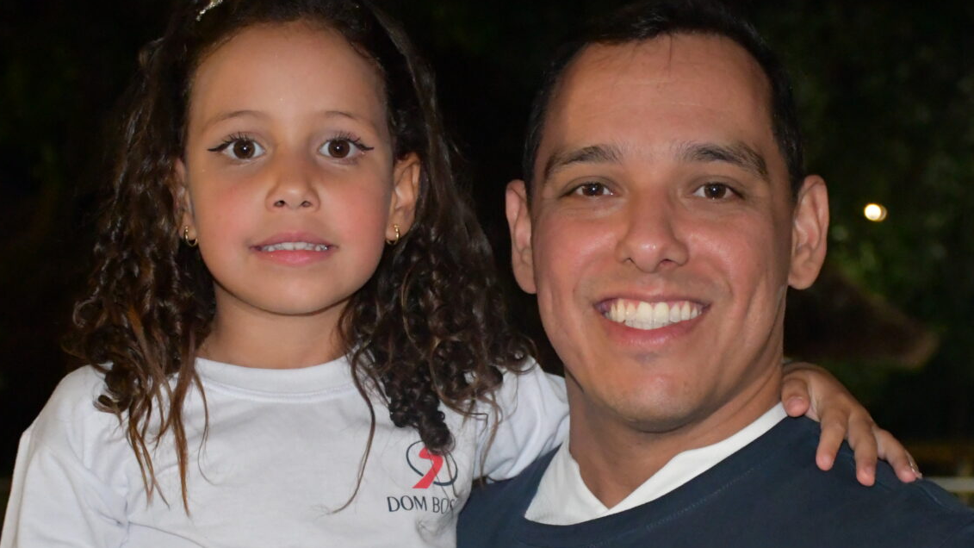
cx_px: 540
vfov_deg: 10.8
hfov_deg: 19.1
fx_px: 2892
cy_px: 477
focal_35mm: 112
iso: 6400
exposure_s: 1/60
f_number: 4.5
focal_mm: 42
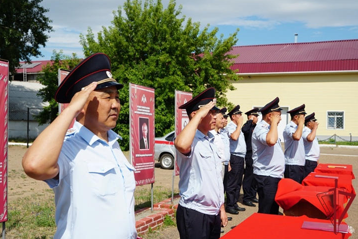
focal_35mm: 46
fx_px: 453
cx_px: 174
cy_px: 116
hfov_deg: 43.1
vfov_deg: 29.5
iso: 100
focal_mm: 29
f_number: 5
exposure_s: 1/800
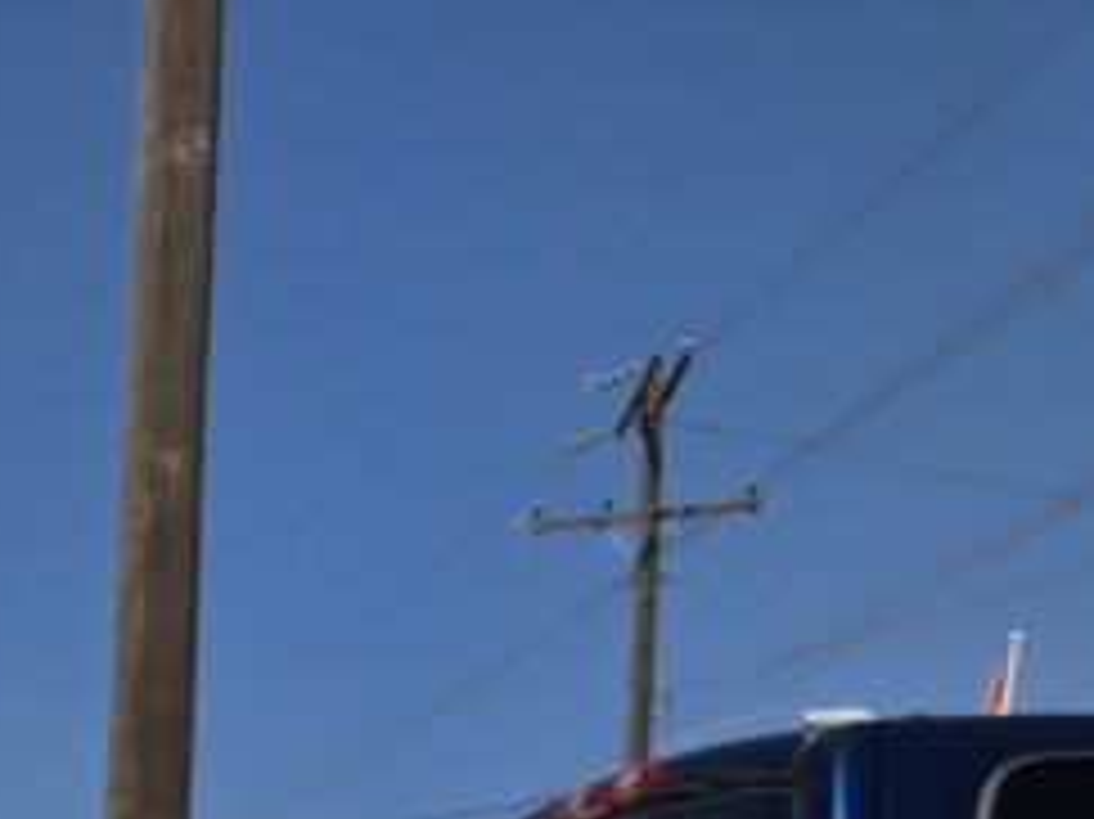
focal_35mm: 97
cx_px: -1080
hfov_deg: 15.9
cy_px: 1652
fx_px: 3064
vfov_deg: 13.1
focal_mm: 6.3
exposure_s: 1/1709
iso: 12
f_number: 1.7
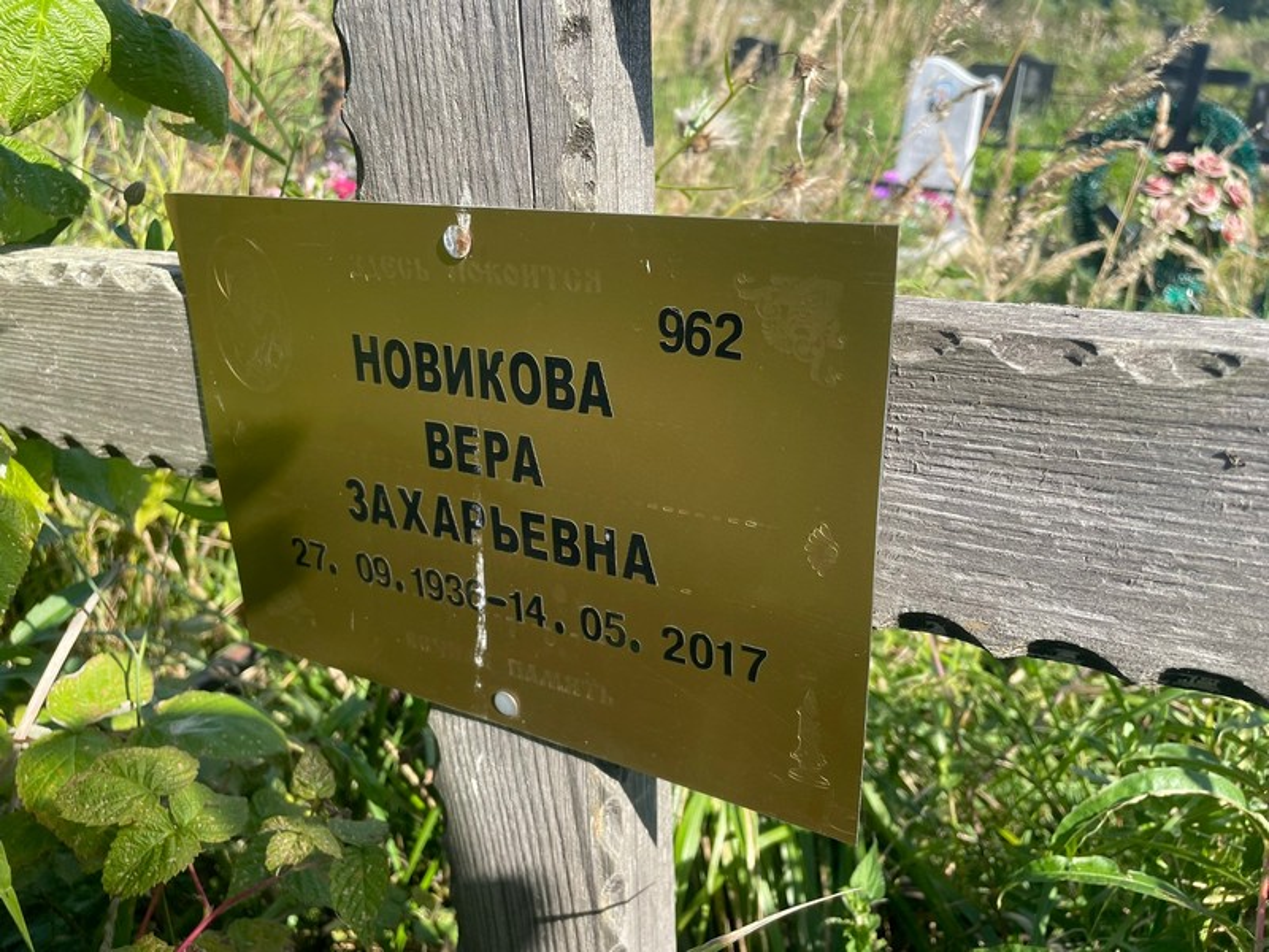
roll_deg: -2.4
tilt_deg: -25.0
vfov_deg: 53.1
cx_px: 634
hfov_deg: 67.3
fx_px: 953
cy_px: 476
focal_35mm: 26
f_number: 1.6
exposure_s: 1/1114
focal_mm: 4.2
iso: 32
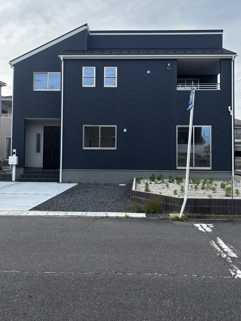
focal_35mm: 30
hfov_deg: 46.8
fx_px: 278
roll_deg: -1.3
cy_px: 142
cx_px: 125
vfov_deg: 59.8
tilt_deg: +3.7
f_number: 1.6
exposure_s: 1/1016
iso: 50
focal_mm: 5.96
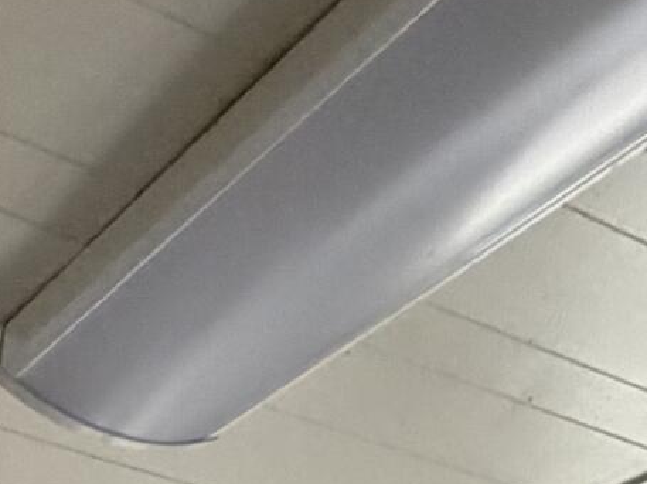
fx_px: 1718
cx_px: 392
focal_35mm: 92
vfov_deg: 11.0
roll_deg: +0.8
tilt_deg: -8.8
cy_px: 1415
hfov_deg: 21.3
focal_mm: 2.22
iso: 320
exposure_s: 1/60
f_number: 2.2
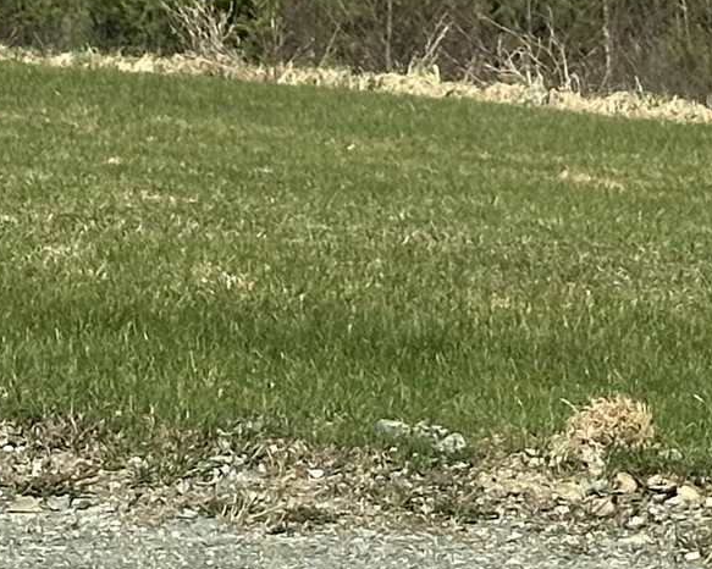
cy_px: -598
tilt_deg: +3.7
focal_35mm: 247
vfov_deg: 6.1
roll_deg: +2.8
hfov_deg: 7.8
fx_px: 5203
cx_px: 608
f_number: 1.78
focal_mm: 6.86
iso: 64
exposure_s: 1/5000
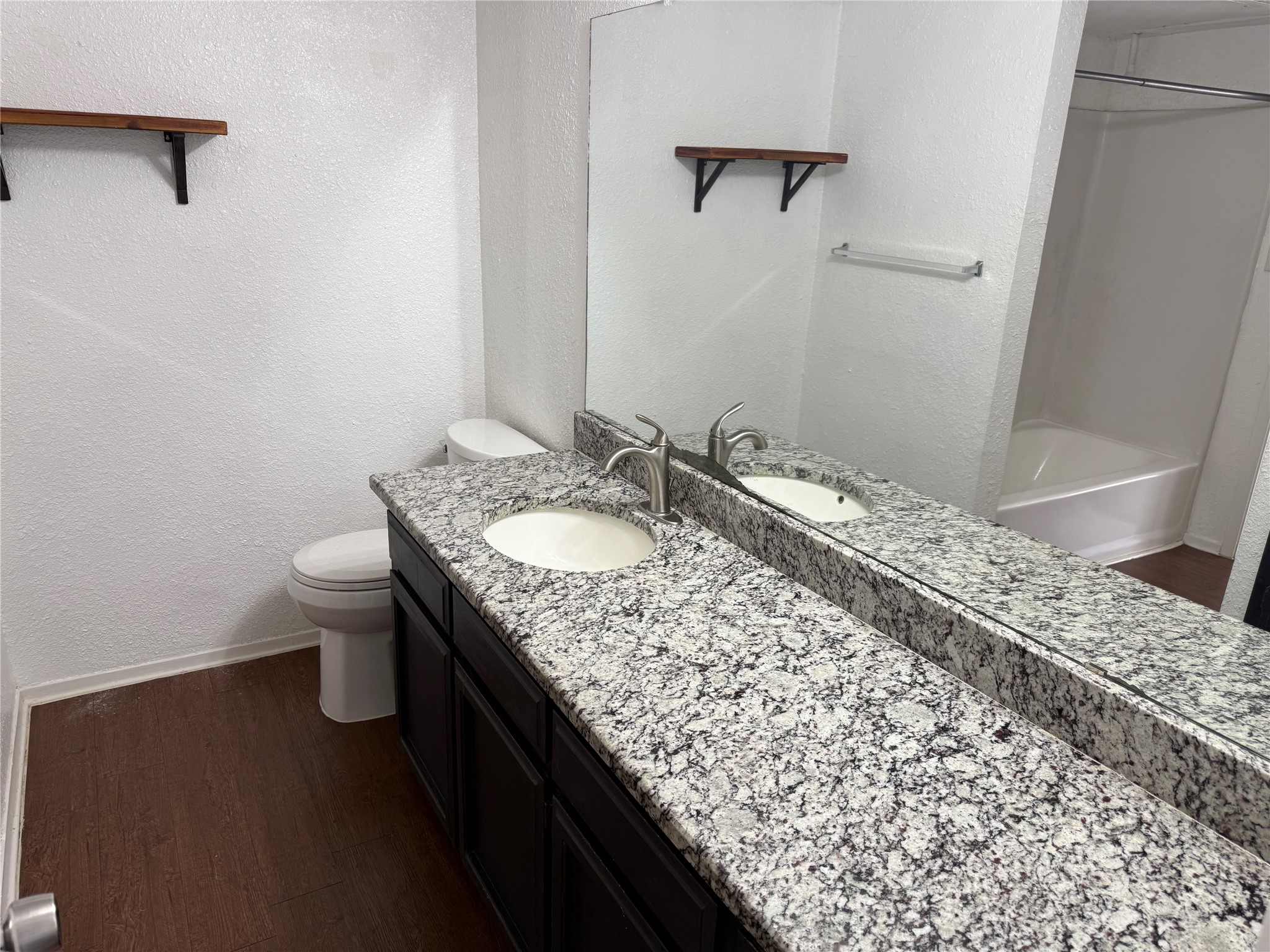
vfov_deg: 56.8
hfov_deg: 71.6
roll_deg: -2.4
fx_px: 881
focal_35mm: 24
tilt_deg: -18.7
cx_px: 635
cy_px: 476
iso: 100
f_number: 1.78
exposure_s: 1/120
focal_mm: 6.76
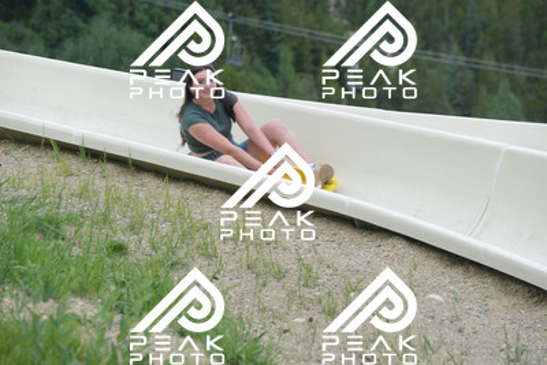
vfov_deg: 7.0
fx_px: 2964
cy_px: 182
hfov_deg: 10.5
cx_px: 274
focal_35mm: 195
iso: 500
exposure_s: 1/640
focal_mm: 195
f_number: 6.3
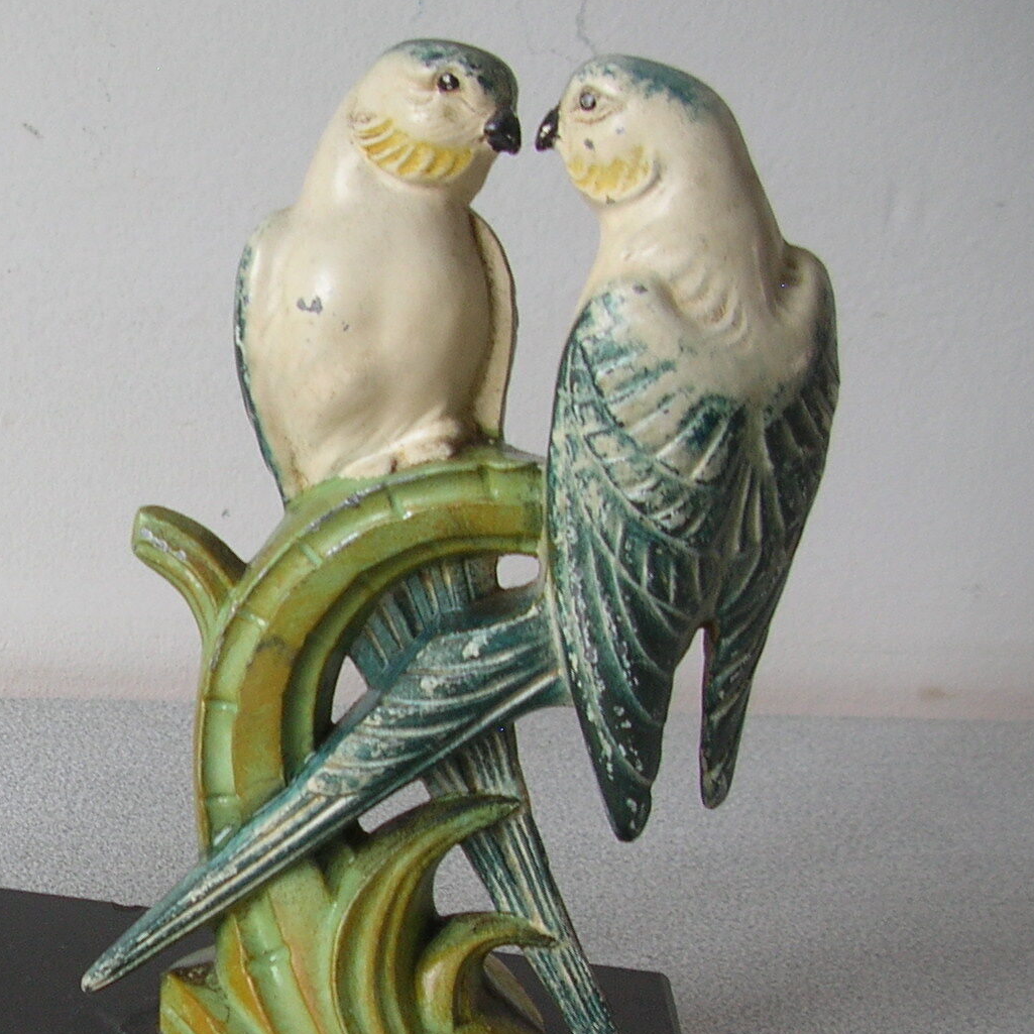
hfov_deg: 23.4
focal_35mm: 69
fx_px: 2332
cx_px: -111
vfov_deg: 24.8
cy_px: 716
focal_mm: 5.8
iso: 50
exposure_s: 1/10.3
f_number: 2.8
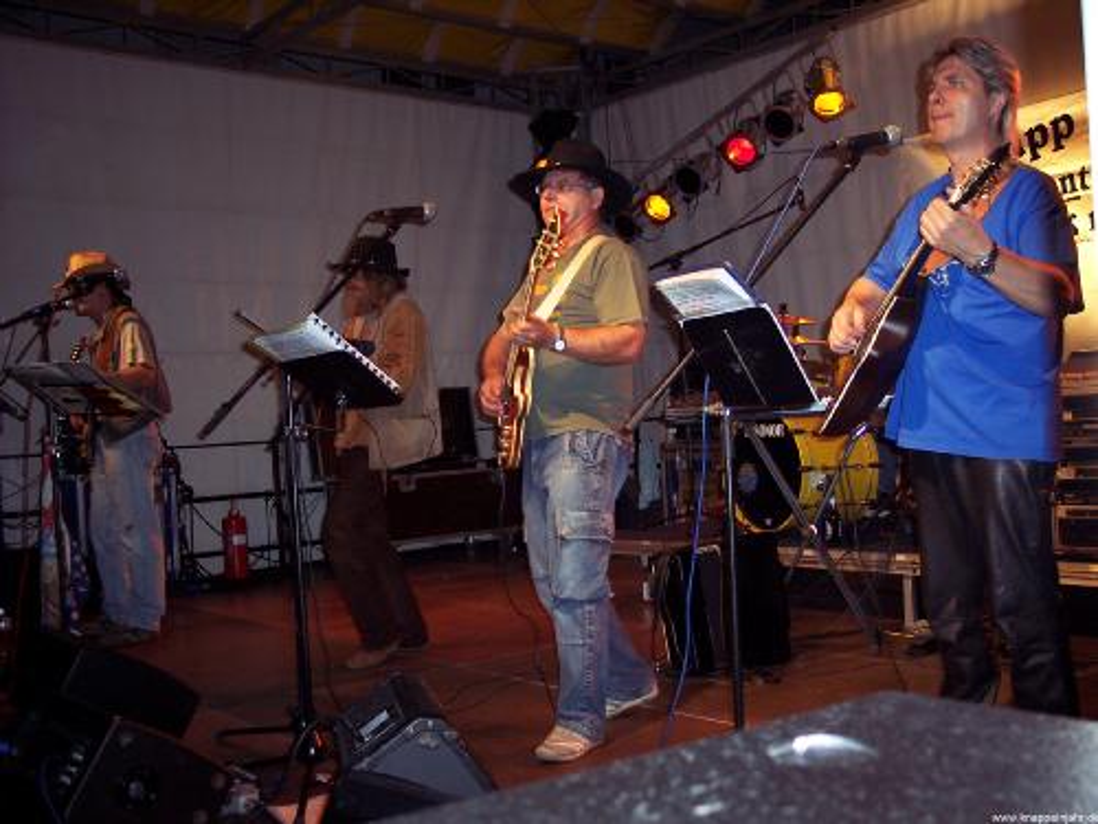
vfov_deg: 36.8
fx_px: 1237
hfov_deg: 47.9
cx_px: 549
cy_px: 412
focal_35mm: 39
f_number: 2.8
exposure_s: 1/60
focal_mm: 8
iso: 140
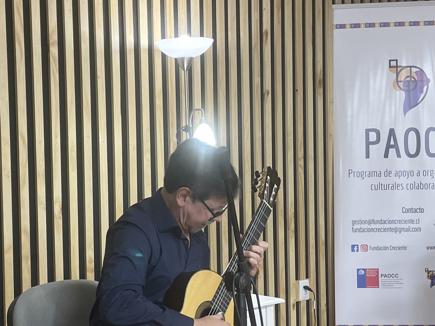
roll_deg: +1.0
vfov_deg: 21.9
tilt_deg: -2.9
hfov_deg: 28.9
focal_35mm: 67
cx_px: 164
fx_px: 842
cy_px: 201
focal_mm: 4.2
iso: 100
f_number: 1.6
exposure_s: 1/50
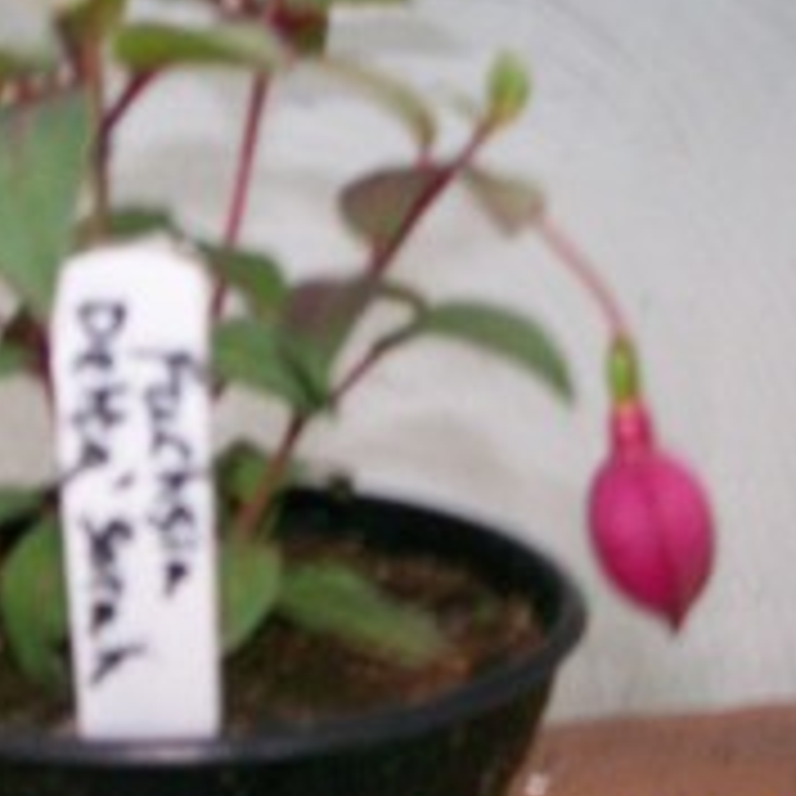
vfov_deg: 21.9
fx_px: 2055
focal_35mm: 79
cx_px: 166
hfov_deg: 21.7
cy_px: 310
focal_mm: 6
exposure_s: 1/64
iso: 140
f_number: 2.7
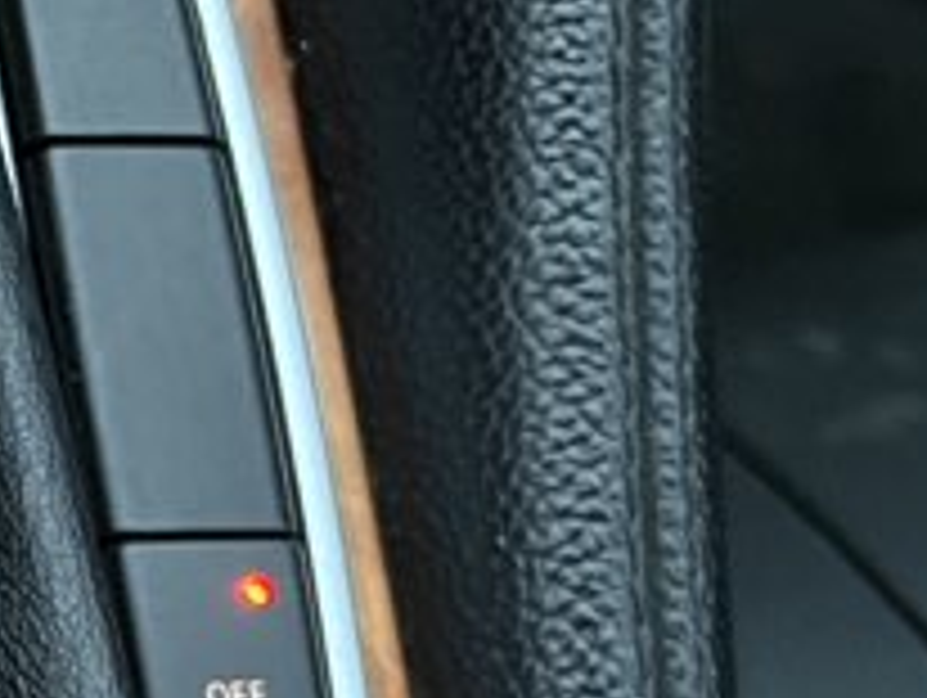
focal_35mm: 126
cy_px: 671
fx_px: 3378
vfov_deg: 11.7
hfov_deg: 14.3
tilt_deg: -76.0
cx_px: -576
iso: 500
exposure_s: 1/50
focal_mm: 5.7
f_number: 1.5
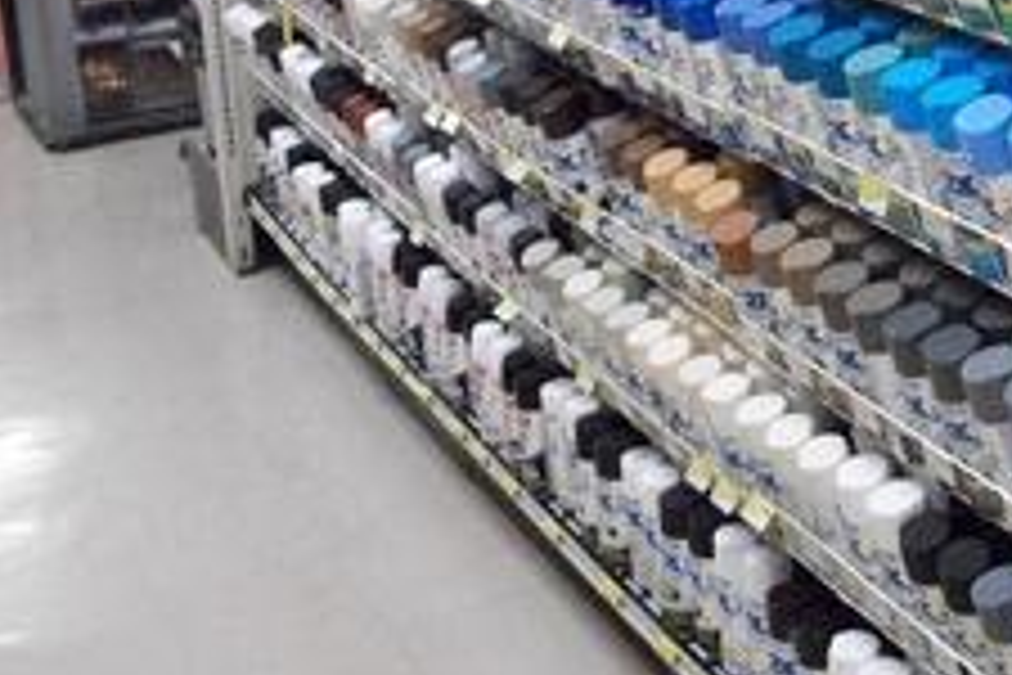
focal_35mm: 69
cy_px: -4
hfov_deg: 28.8
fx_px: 1940
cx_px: 758
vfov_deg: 19.2
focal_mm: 5.7
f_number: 2.9
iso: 640
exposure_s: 1/60
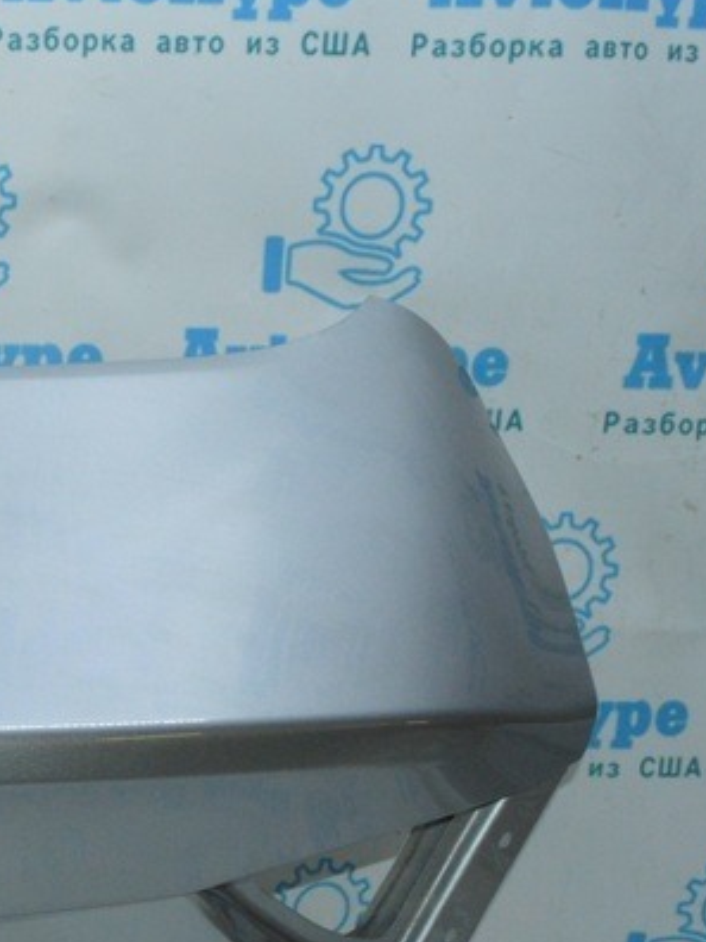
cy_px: 741
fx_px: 1822
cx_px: -328
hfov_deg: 19.4
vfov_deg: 28.4
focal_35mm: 67
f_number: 16
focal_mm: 18
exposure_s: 1/40
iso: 1800
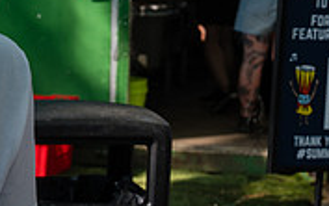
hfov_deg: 11.2
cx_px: -112
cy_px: 164
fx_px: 1633
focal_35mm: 182
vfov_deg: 7.2
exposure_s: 1/320
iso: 160
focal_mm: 42
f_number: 4.5
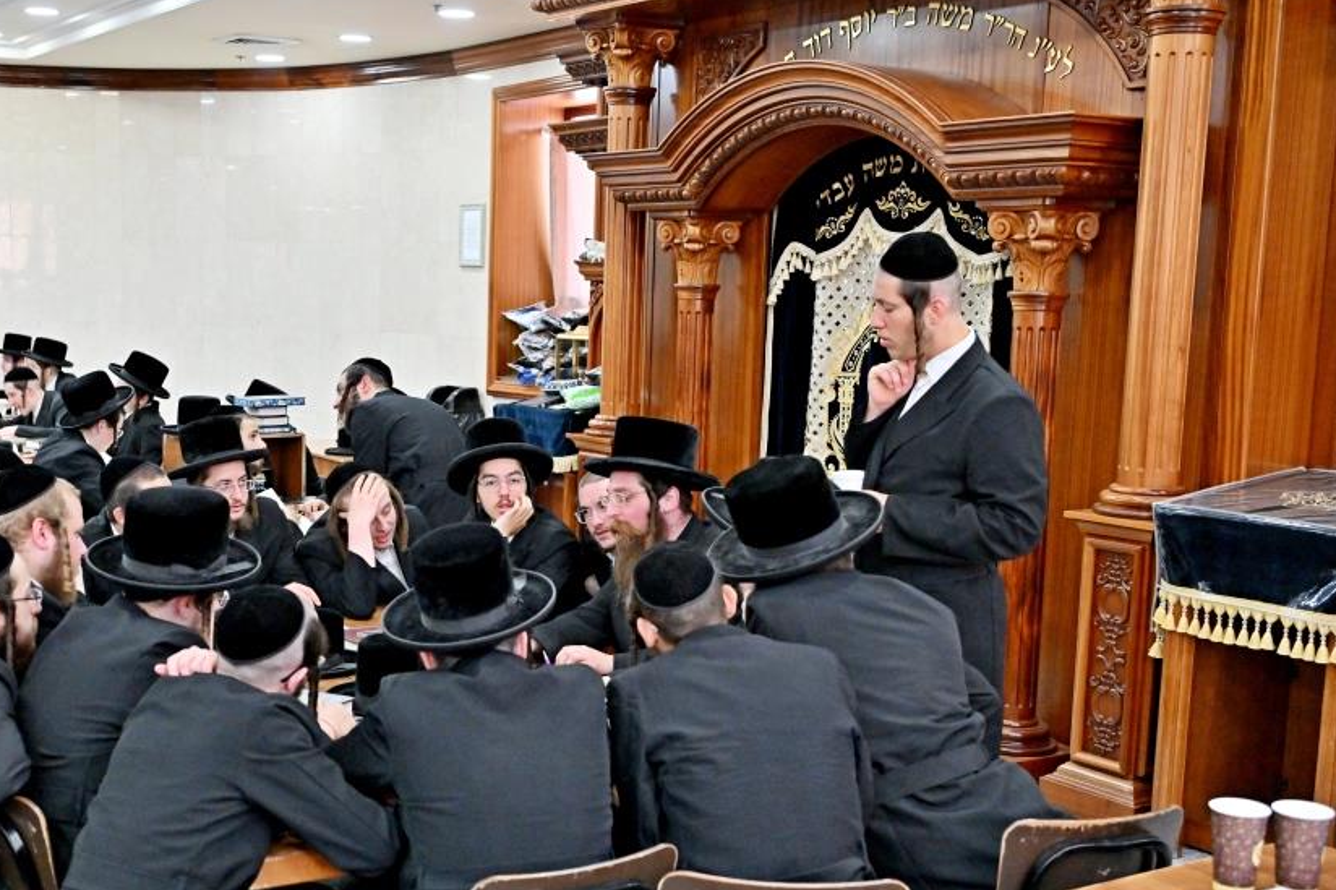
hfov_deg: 42.5
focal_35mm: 46
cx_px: 511
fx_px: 1707
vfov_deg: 29.2
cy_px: 537
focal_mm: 37
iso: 2000
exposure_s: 1/250
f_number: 4
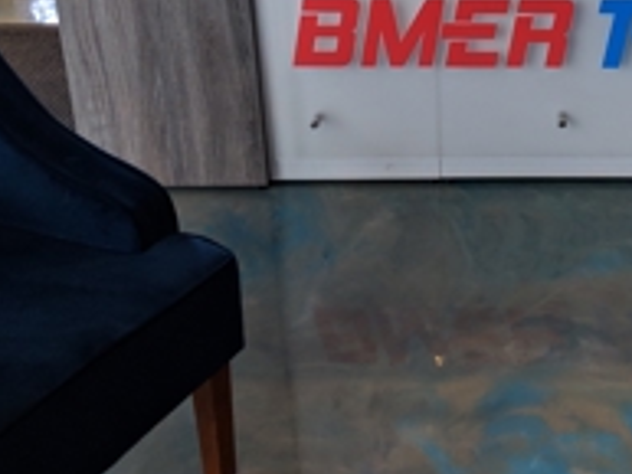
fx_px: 1023
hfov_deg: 33.0
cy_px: 16
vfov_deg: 25.1
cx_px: 540
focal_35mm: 56
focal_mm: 4.44
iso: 203
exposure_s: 1/120
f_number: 1.8
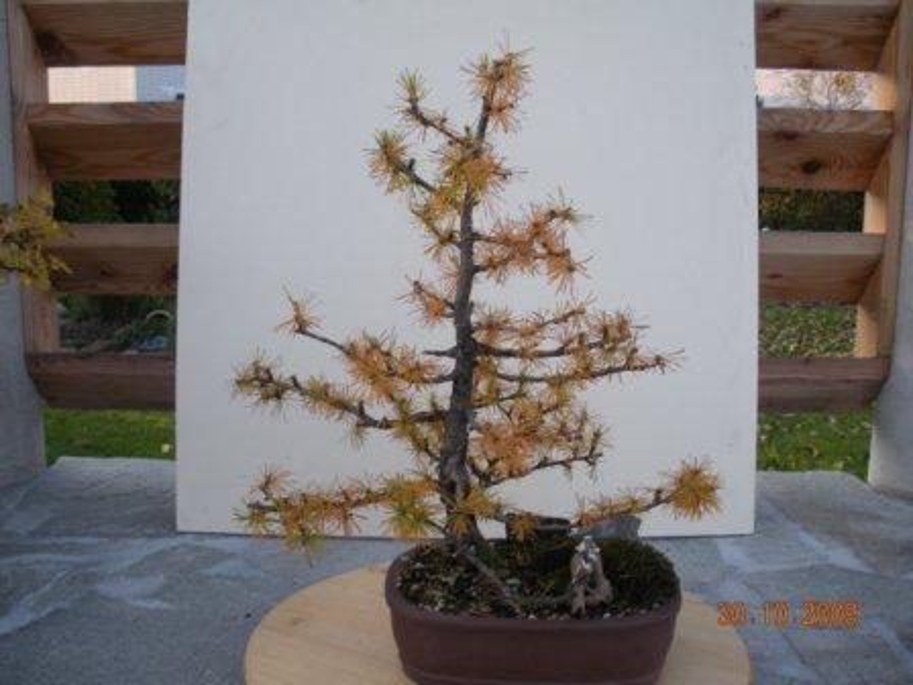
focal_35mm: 36
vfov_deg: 39.7
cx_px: 456
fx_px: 950
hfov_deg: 51.4
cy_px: 342
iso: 64
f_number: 3.5
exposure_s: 1/72.3
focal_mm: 6.3
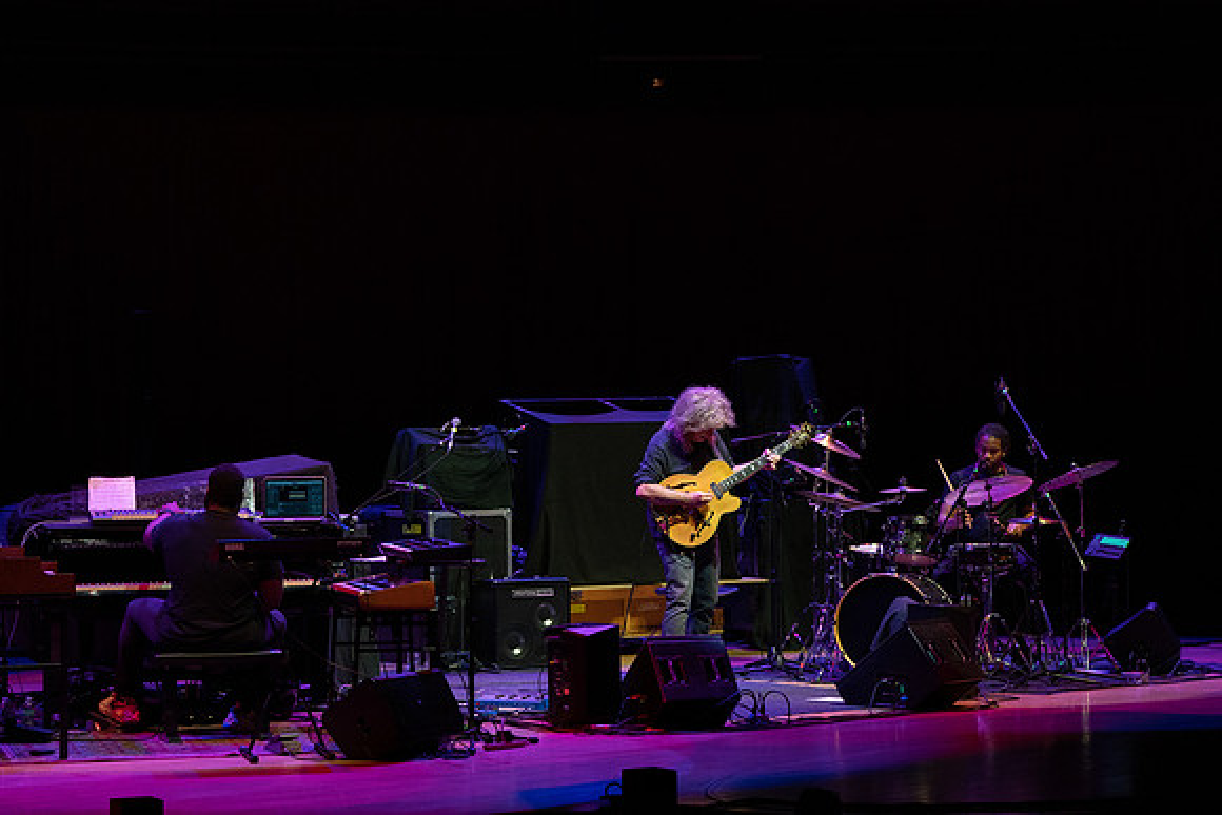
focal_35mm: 119
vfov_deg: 11.5
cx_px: 611
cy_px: 408
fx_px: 4040
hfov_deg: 17.2
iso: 3200
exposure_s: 1/250
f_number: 6.3
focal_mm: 119
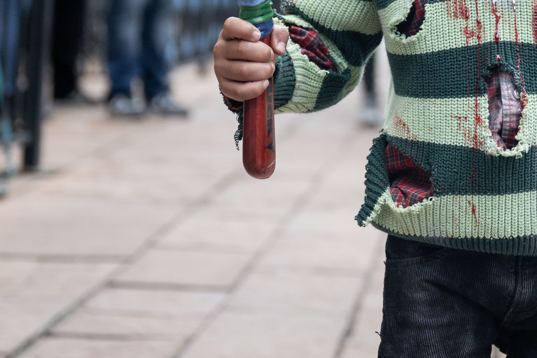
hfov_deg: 16.8
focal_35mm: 120
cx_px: 496
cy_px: -49
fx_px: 1790
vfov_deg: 11.2
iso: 400
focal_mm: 48
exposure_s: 1/2000
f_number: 2.8
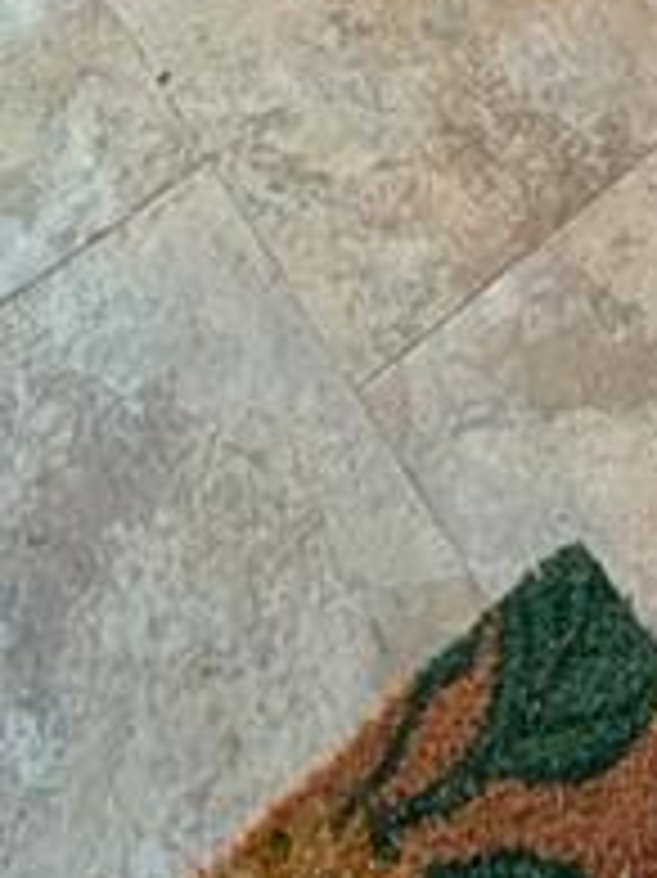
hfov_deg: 19.9
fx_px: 1875
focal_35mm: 74
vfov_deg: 12.3
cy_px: -1616
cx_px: 376
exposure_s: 1/440
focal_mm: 2.02
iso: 58
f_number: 1.7
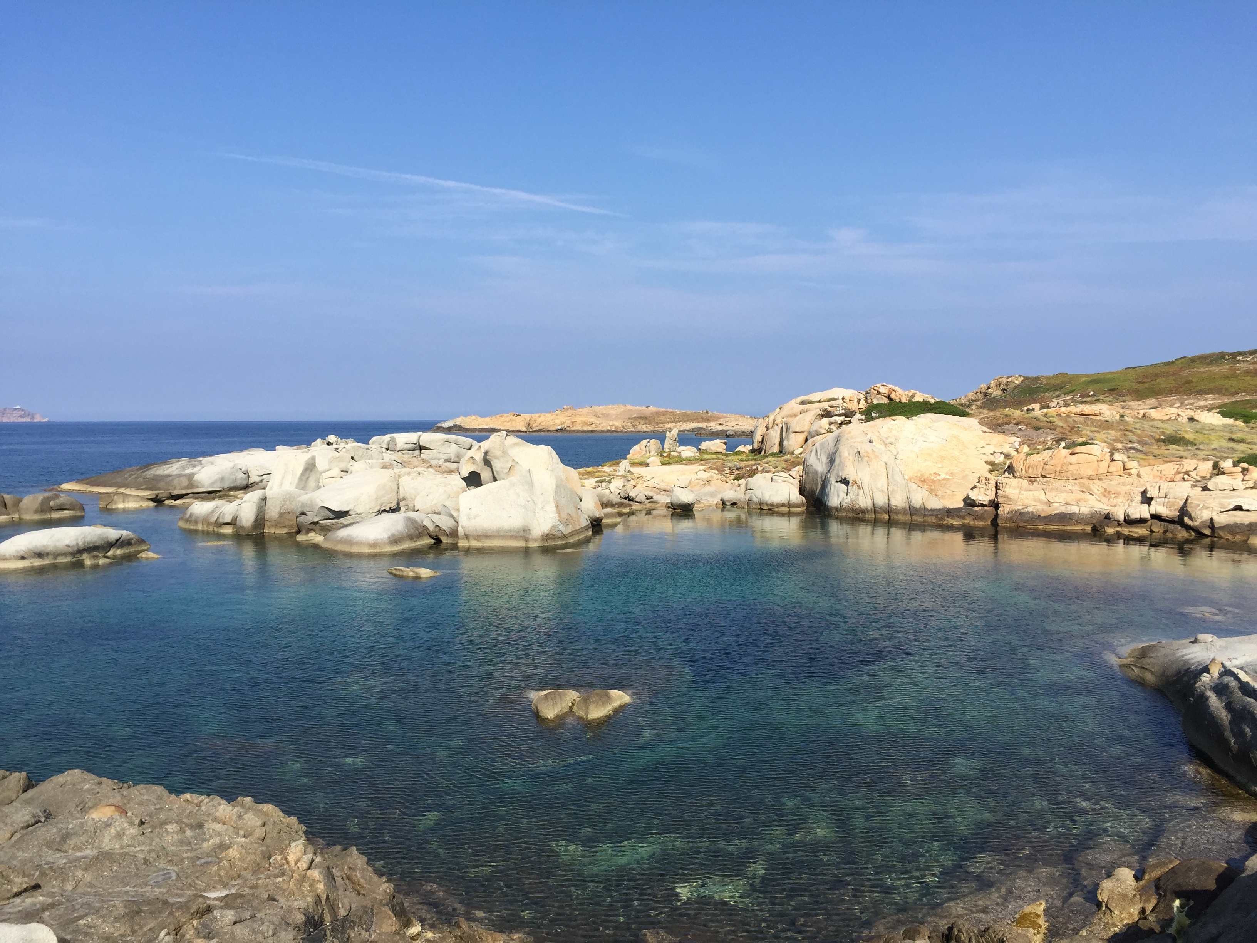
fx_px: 1053
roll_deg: -0.9
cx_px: 628
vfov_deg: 48.2
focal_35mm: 29
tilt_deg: -2.7
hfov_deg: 61.7
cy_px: 472
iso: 32
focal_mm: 4.15
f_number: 2.2
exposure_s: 1/1980
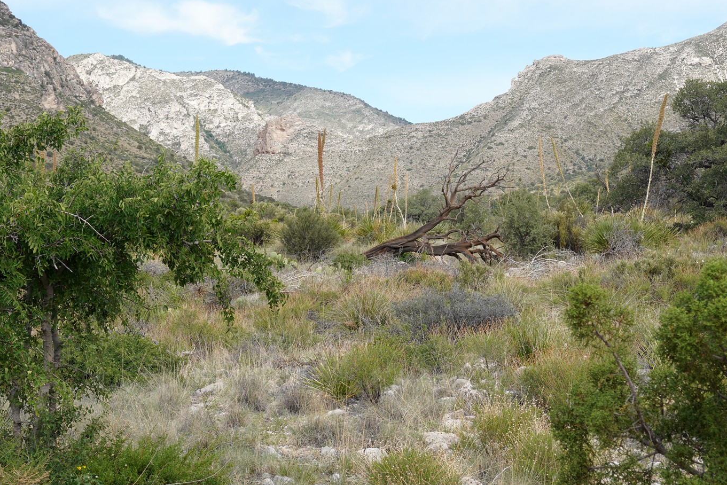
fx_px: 1454
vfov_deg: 18.9
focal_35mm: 72
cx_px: 421
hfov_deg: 28.0
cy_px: 248
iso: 100
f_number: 10
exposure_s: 1/100
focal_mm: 49
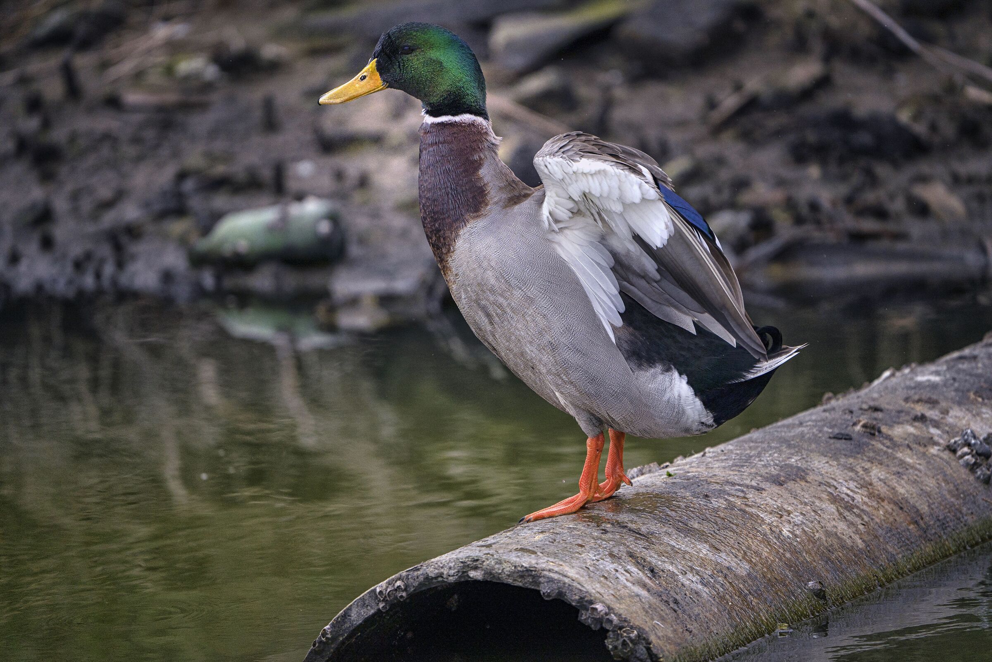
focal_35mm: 600
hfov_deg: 3.4
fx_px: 16532
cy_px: 331
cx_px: 496
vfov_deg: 2.3
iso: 250
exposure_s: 1/1600
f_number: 6.3
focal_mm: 600
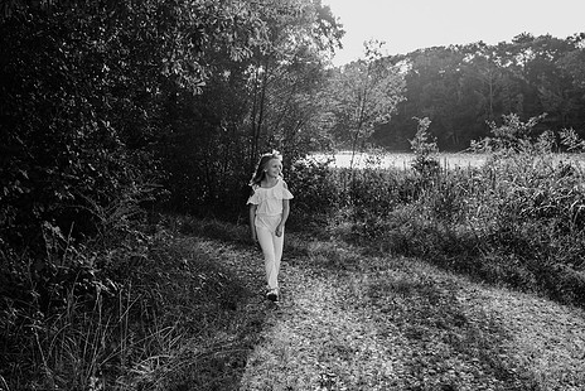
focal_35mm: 30
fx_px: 488
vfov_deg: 43.6
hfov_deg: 61.9
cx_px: 284
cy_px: 177
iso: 200
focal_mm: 24
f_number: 3.5
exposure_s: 1/640
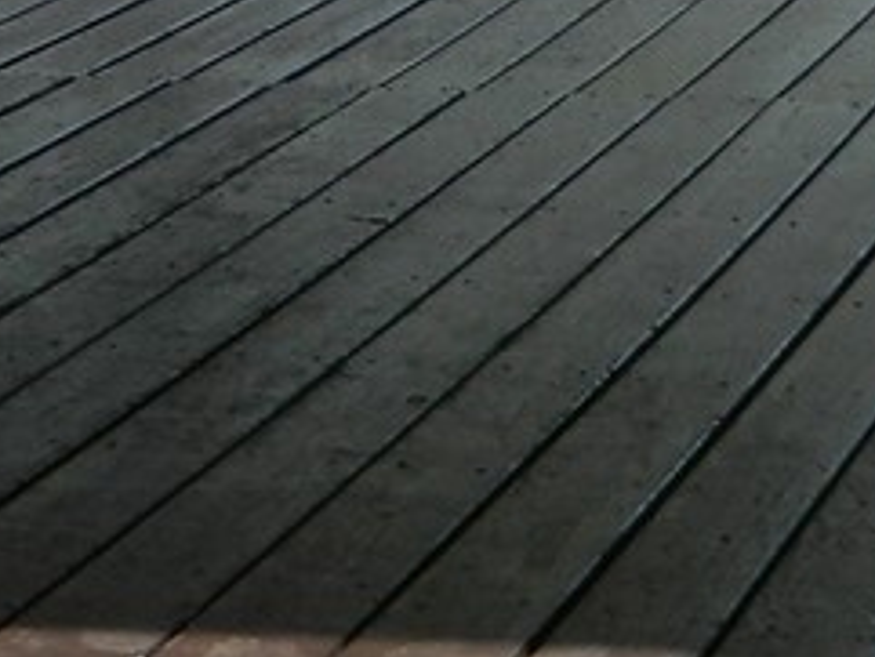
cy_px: -200
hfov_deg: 11.6
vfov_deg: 8.8
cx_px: -232
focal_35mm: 166
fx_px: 4198
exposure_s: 1/640
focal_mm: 4.5
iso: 80
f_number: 3.1
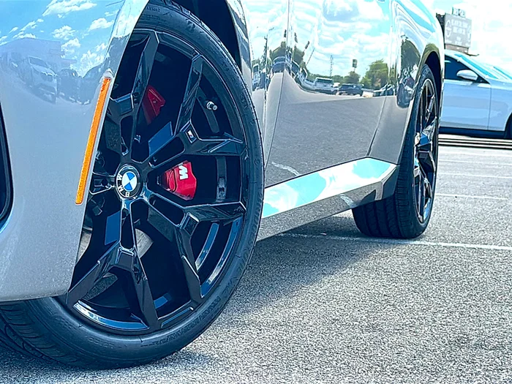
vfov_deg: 19.4
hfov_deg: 25.7
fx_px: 1124
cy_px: 192
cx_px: 256
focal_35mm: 76
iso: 100
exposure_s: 1/1821
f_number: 1.78
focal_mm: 6.86
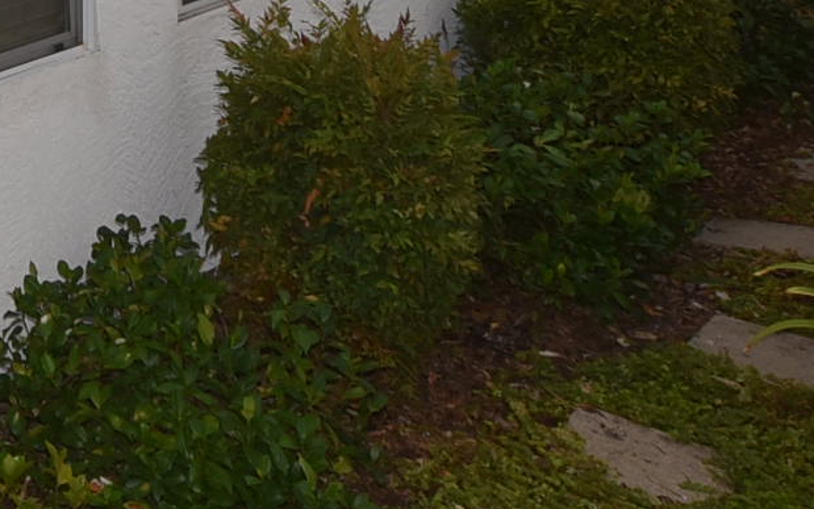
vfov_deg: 15.4
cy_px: -379
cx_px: -317
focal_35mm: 74
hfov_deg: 23.6
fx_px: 1642
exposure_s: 1/200
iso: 100
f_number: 10
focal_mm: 10
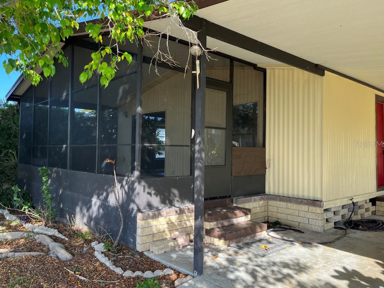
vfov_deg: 49.7
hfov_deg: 63.4
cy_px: 144
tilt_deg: +1.3
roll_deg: +0.0
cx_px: 185
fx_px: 311
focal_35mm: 28
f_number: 1.6
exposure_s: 1/433
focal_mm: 5.1
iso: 50
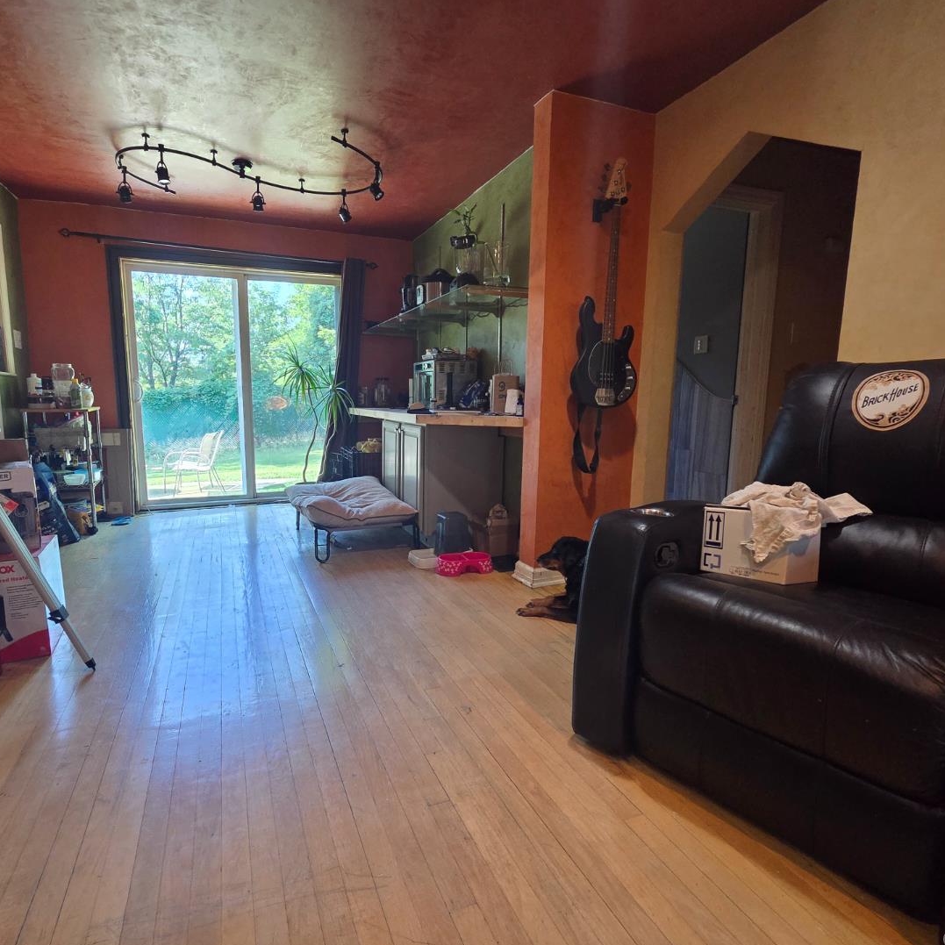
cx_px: 419
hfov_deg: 87.1
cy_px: 476
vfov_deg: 87.4
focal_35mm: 16
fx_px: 494
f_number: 2.2
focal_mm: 2.2
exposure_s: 1/60
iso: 400
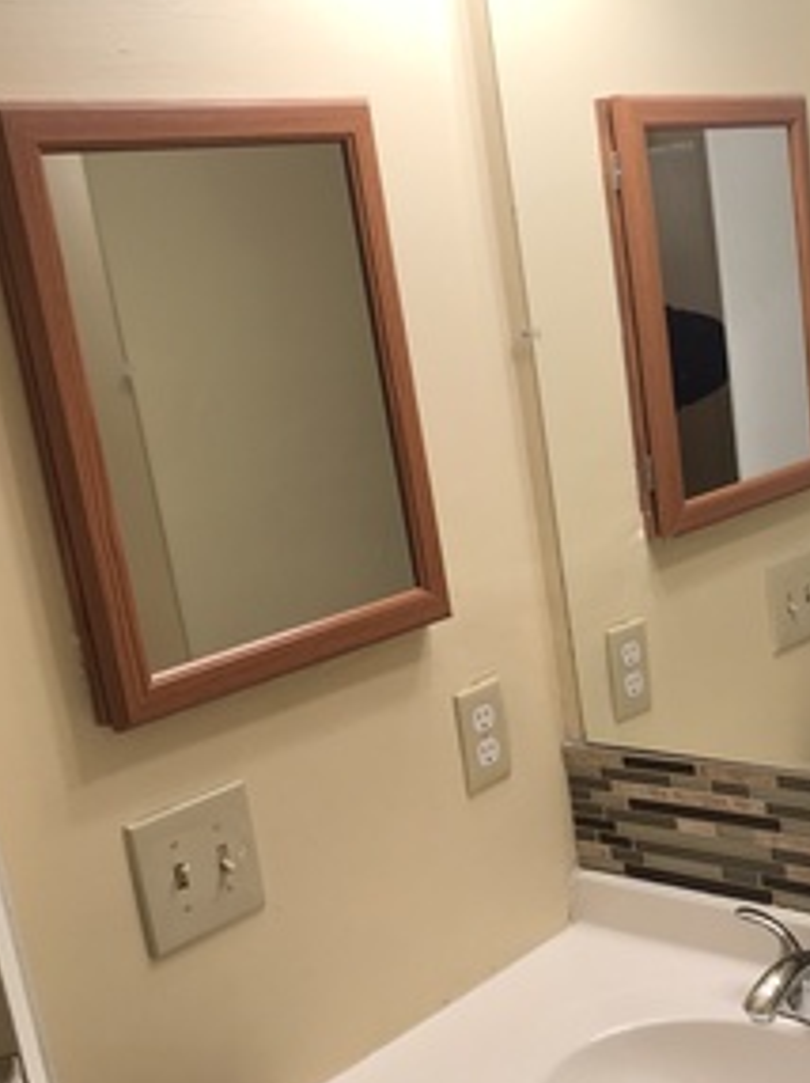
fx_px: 1531
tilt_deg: -16.2
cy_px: 697
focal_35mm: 49
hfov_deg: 29.1
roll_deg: +7.3
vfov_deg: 38.6
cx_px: 634
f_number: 1.8
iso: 25
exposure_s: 1/40
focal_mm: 3.99
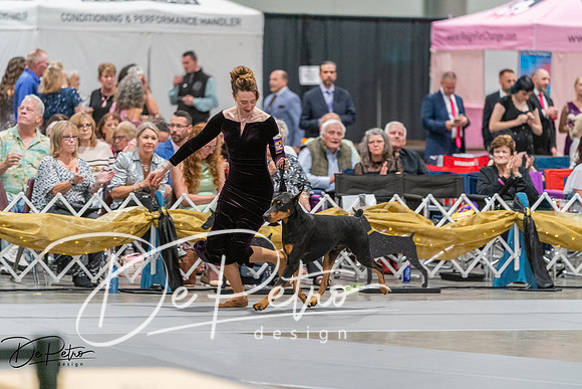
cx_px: 291
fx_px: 3234
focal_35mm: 200
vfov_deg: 6.9
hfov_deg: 10.3
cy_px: 194
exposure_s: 1/250
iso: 6400
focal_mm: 200
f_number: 2.8
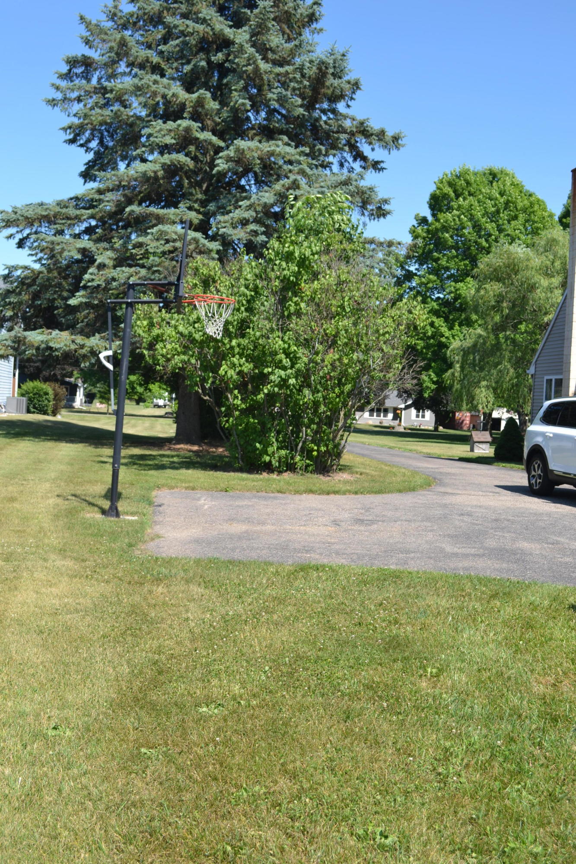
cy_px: 432
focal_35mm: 39
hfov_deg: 34.2
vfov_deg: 49.6
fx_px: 936
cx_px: 288
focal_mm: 26
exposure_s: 1/160
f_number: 6.3
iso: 100
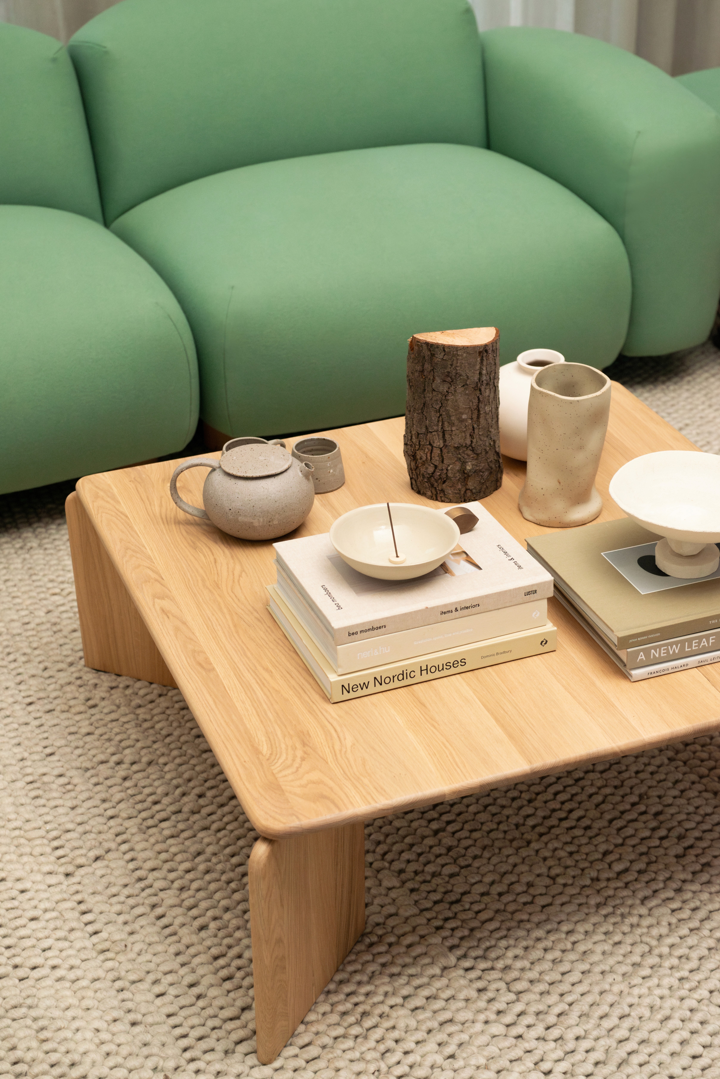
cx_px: 360
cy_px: 540
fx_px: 1679
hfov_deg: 24.2
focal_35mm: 56
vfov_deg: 35.6
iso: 800
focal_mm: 56
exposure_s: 1/100
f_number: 5.6
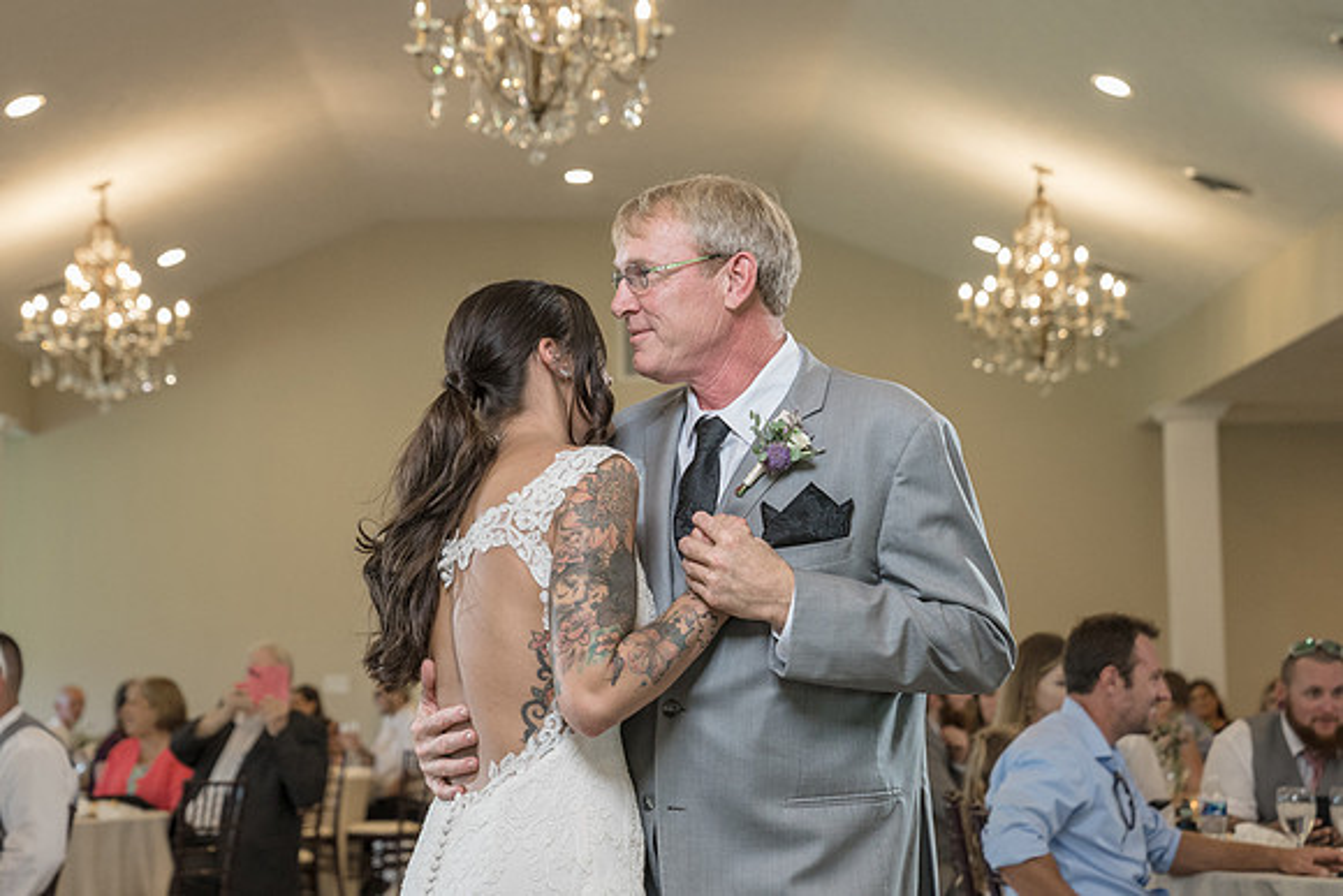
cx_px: 539
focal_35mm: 82
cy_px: 413
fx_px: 3049
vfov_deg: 16.7
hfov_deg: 24.8
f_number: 4
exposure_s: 1/250
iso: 2000
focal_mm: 63
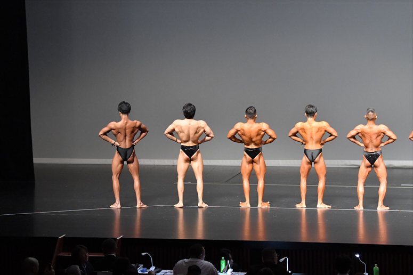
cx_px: 206
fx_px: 1686
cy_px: 138
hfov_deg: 14.0
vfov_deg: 9.3
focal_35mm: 147
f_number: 5.6
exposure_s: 1/400
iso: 8000
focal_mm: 98
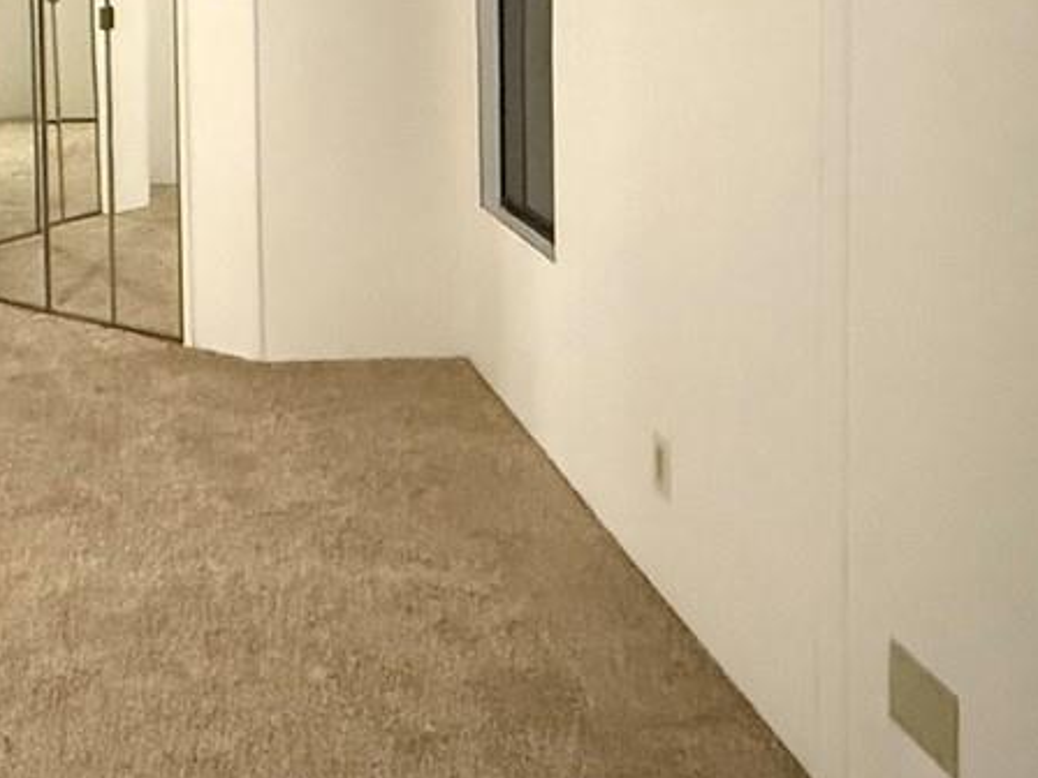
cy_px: -9
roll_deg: +0.8
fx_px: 1499
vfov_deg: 27.4
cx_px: 123
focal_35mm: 50
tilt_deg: -1.3
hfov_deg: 36.1
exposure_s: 1/60
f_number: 2.2
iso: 1250
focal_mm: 2.22
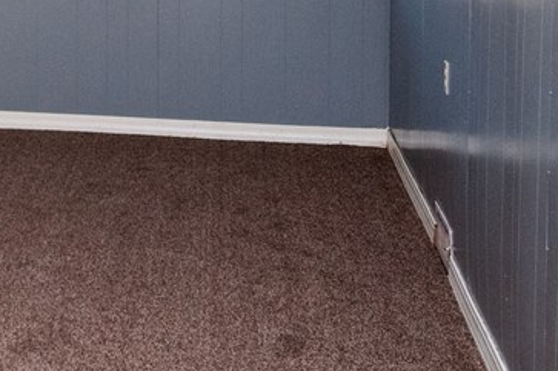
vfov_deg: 14.6
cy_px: -86
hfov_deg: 20.7
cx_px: -166
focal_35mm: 90
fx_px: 1393
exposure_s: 1/160
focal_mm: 20
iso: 800
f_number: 5.6
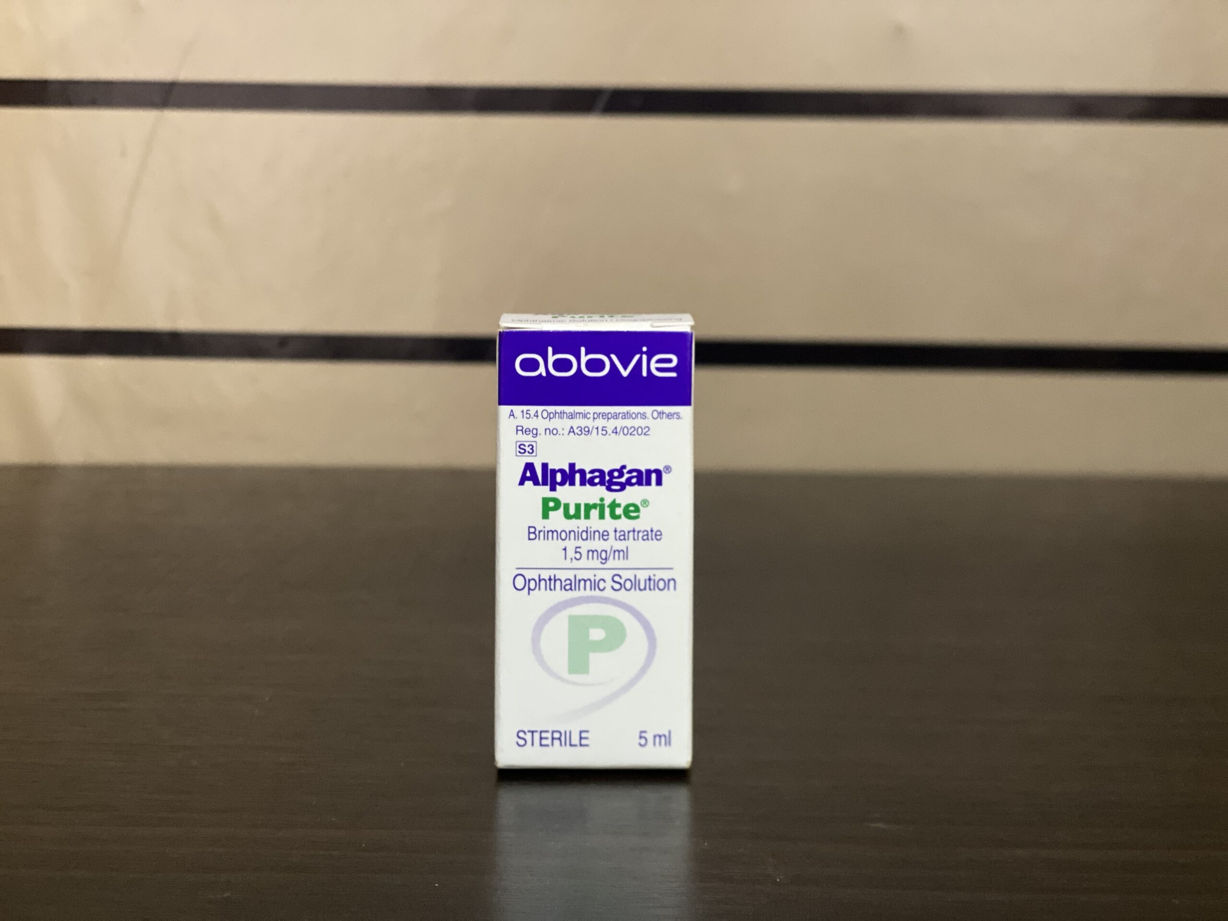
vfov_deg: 28.0
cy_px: 460
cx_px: 614
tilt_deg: -6.0
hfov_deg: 36.8
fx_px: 1845
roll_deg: +0.6
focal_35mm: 52
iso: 200
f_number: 2
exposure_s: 1/40
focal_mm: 6
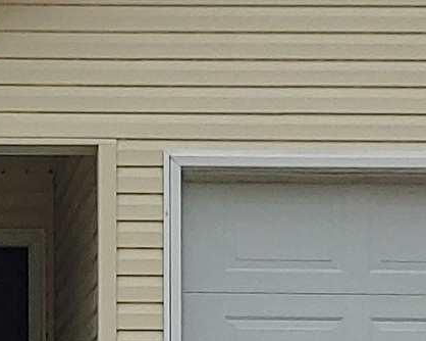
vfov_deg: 8.7
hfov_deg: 10.8
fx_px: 2231
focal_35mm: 177
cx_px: -46
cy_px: 343
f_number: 1.5
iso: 50
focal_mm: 4.23
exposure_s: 1/3571
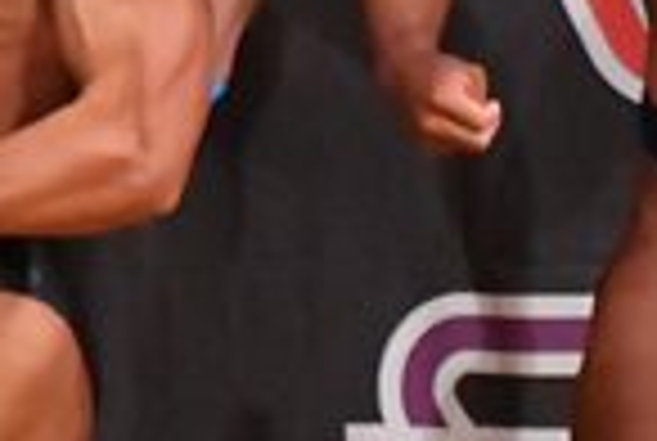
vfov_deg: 0.9
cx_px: 700
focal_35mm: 1508
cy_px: 382
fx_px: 27577
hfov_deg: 1.4
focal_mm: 190
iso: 11400
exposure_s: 1/400
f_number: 5.6
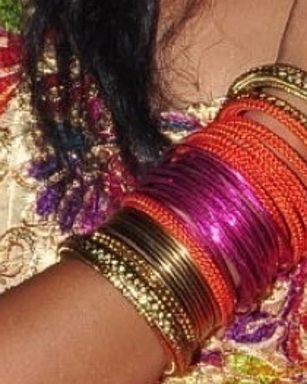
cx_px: 402
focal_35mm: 504
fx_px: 5718
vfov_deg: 3.8
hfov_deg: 3.1
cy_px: 428
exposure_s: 1/125
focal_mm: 52
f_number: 11
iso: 400
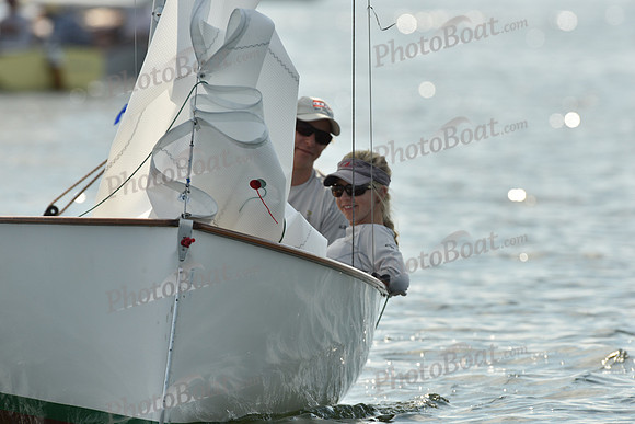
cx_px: 318
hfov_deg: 3.4
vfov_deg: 2.3
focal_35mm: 600
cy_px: 212
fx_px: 10585
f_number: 8
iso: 250
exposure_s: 1/1000
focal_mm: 600
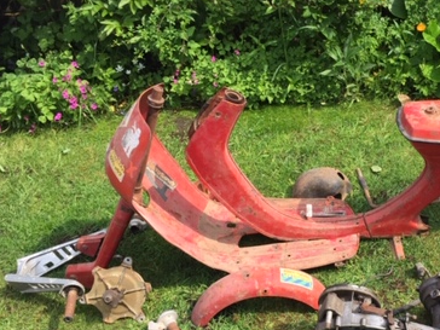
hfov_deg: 35.9
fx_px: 648
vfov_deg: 28.4
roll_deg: +1.9
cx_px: 370
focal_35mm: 51
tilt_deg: -38.9
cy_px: 220
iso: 32
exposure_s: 1/682
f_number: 2.2
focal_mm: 4.15
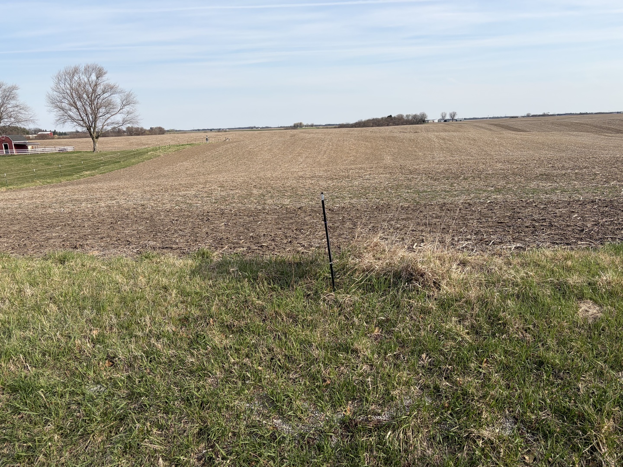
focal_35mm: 26
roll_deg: +3.6
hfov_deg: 67.3
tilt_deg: -13.7
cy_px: 234
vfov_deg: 53.1
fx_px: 468
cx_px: 312
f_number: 1.6
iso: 50
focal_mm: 5.96
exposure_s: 1/3125
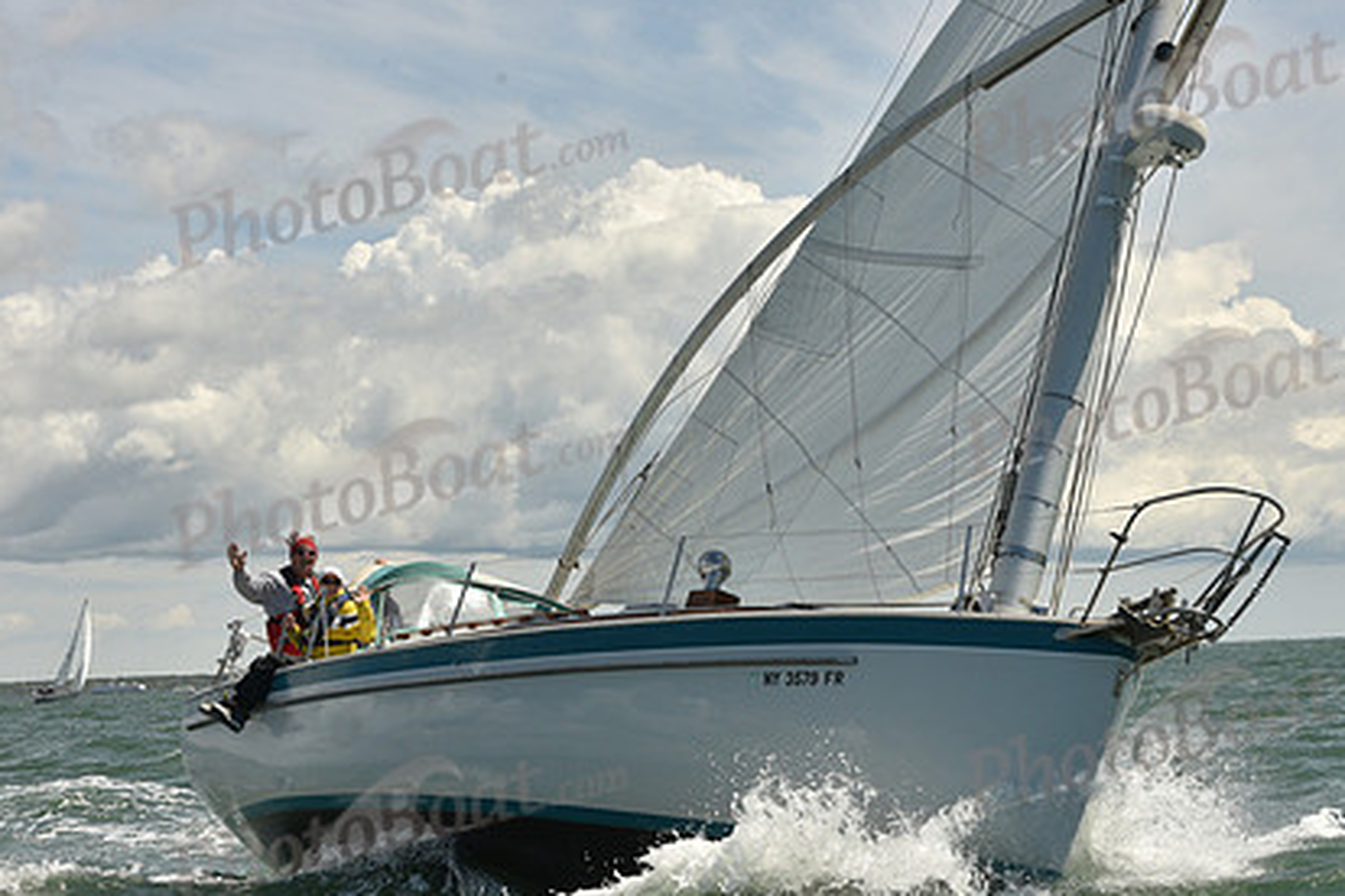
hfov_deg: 20.8
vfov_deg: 13.9
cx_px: 799
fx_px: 3661
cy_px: 609
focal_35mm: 98
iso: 320
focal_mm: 70
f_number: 13
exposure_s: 1/800
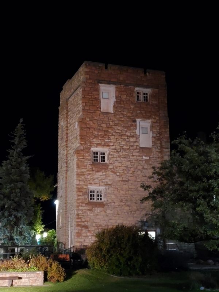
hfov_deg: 53.1
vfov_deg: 67.3
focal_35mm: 26
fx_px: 219
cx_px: 110
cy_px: 146
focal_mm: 4.3
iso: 1250
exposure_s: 1/10
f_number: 1.5
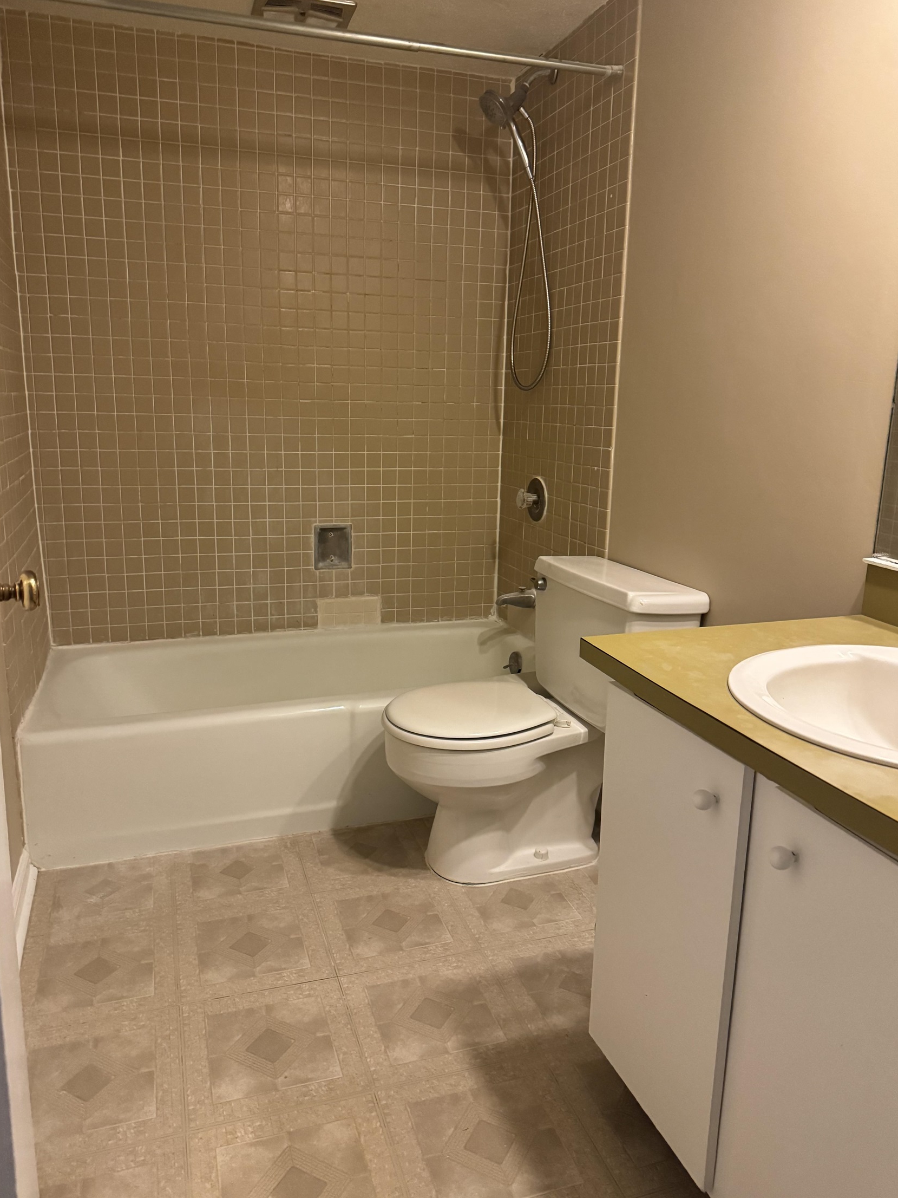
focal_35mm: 25
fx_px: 865
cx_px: 438
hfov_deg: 54.9
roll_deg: -2.7
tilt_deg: -13.4
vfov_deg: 69.4
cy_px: 579
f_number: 1.78
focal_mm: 6.76
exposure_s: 1/60
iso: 800
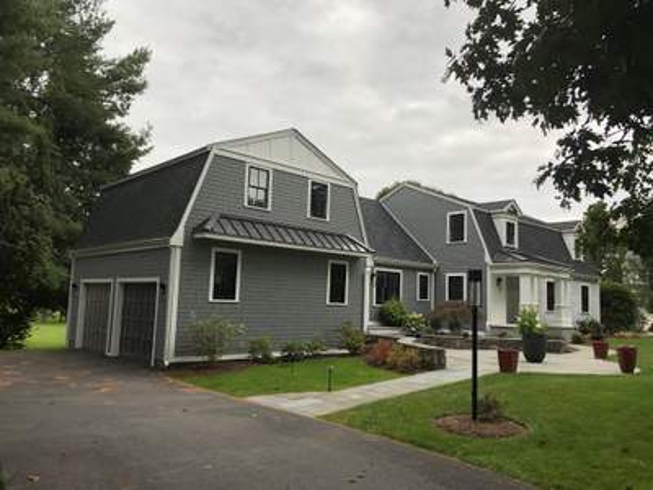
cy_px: 245
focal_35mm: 28
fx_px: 528
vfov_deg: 49.7
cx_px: 326
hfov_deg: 63.4
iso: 25
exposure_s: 1/120
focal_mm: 4
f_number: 1.8
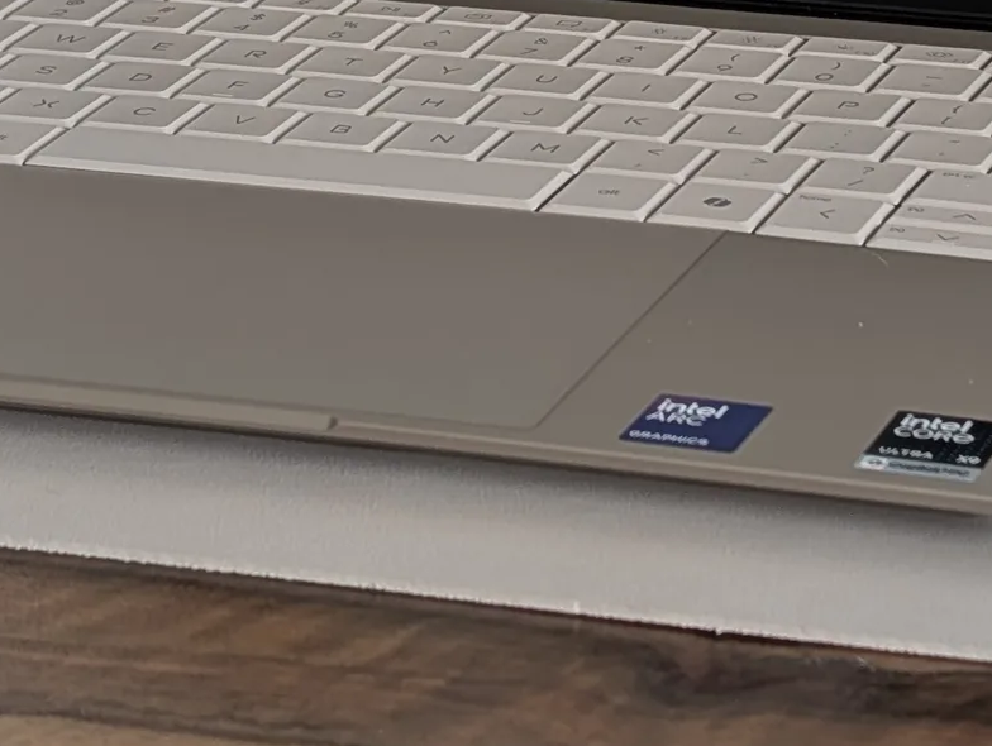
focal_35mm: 160
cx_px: 631
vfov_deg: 9.1
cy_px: -243
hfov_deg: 12.3
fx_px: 4591
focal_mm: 6.9
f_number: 1.68
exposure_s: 1/30
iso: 24
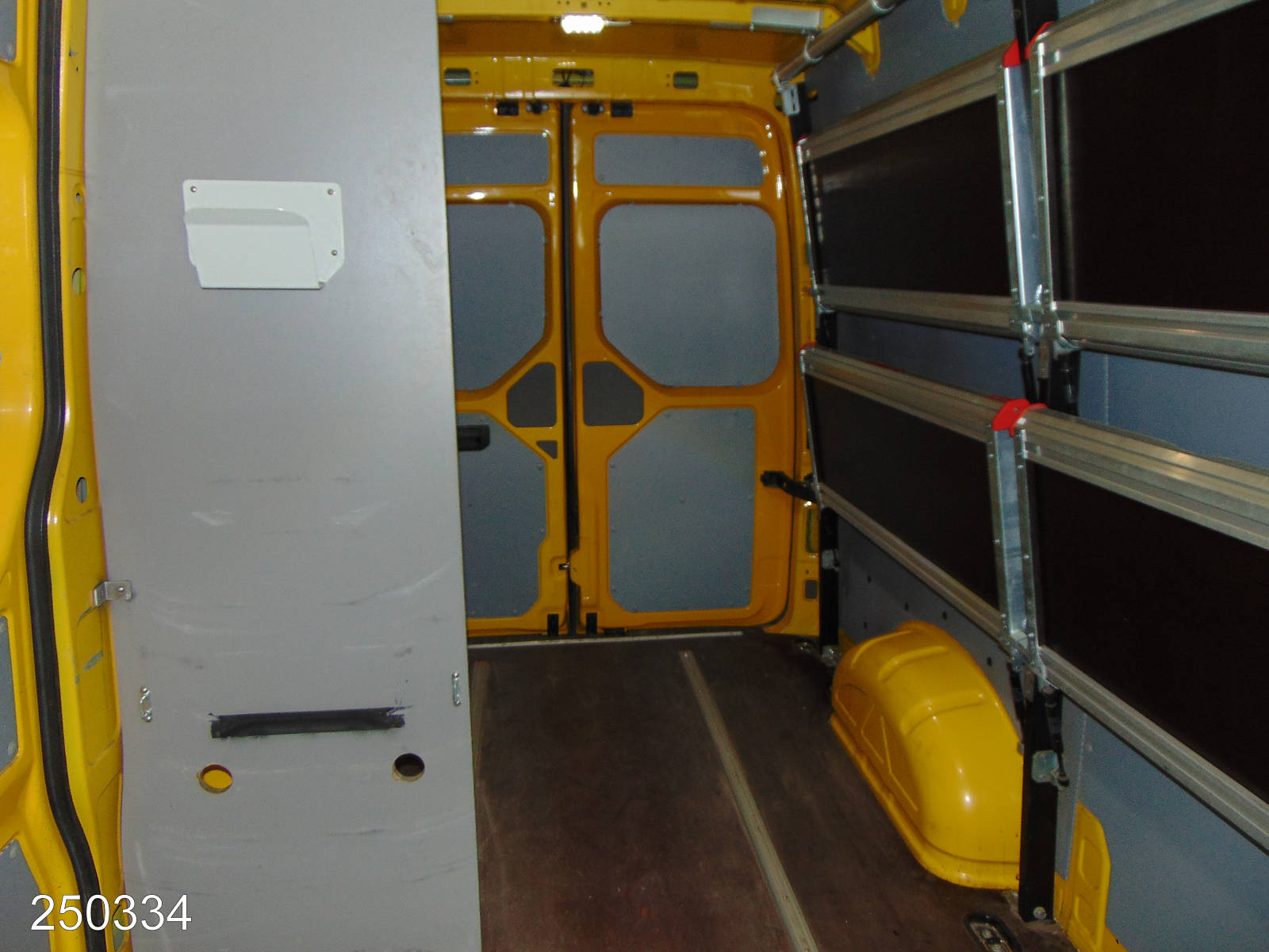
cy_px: 476
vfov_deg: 54.9
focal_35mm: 25
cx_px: 634
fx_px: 916
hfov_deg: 69.4
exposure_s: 1/30
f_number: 3
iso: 100
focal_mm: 4.5
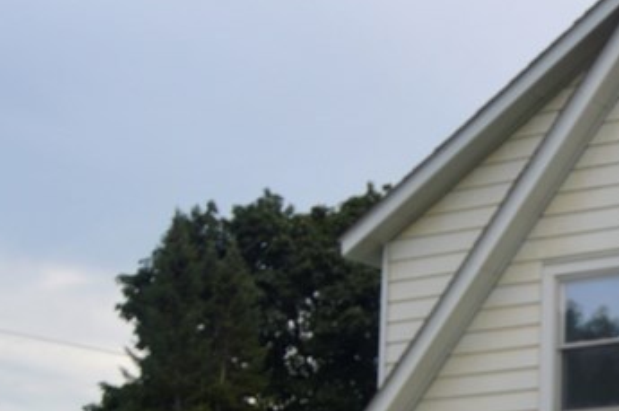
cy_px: 486
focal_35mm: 85
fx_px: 1459
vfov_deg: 15.5
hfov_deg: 20.9
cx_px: 889
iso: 100
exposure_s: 1/200
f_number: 7.1
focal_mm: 18
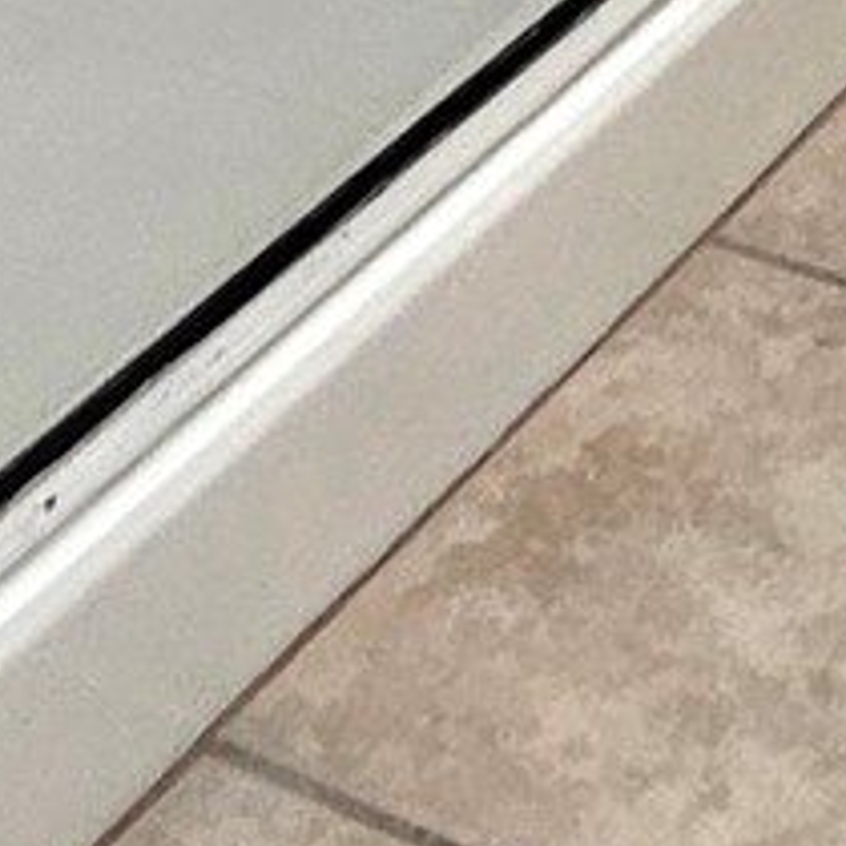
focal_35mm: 112
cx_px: 1229
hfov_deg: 14.6
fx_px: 3097
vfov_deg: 10.9
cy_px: -1615
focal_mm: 1.74
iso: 100
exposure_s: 1/60.2
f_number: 2.2
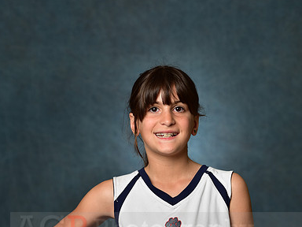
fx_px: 1649
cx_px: 151
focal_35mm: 189
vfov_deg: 7.8
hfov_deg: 10.5
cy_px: 223
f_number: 4.5
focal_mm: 130
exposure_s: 1/125
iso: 250
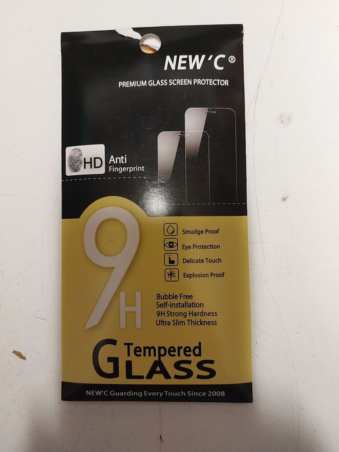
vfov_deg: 60.0
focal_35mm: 30
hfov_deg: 46.8
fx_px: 392
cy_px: 226
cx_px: 170
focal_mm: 4.6
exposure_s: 1/33
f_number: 1.8
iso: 320
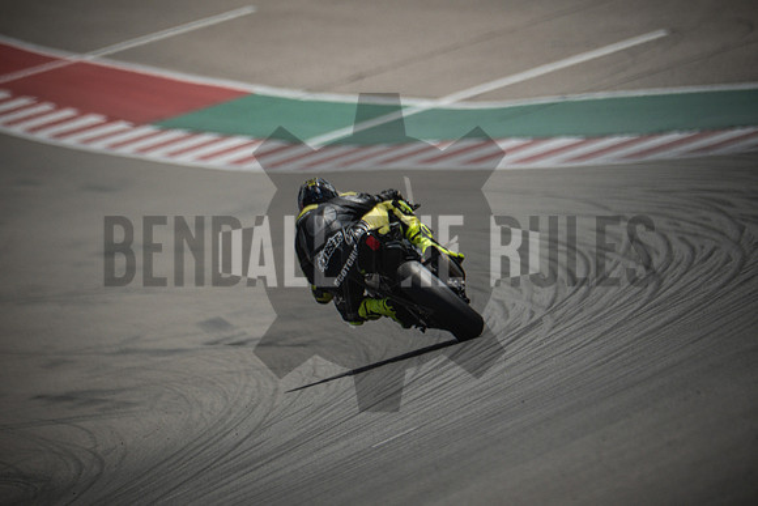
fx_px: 12636
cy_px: 253
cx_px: 379
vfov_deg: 2.3
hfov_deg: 3.4
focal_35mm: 600
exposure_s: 1/3200
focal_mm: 400
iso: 640
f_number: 5.6
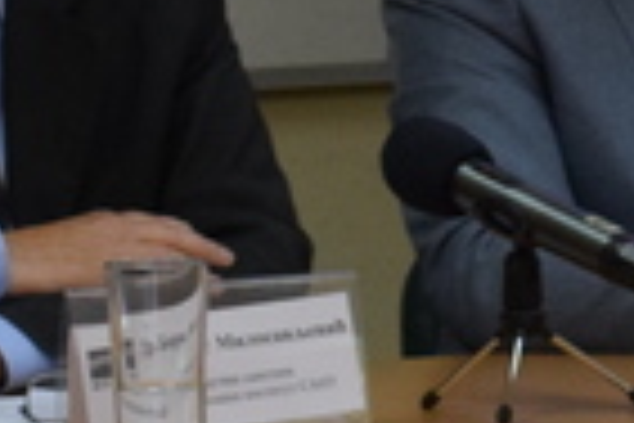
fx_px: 7660
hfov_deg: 4.7
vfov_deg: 3.2
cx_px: 1138
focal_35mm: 435
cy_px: -119
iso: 1100
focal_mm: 40
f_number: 5
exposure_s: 1/60
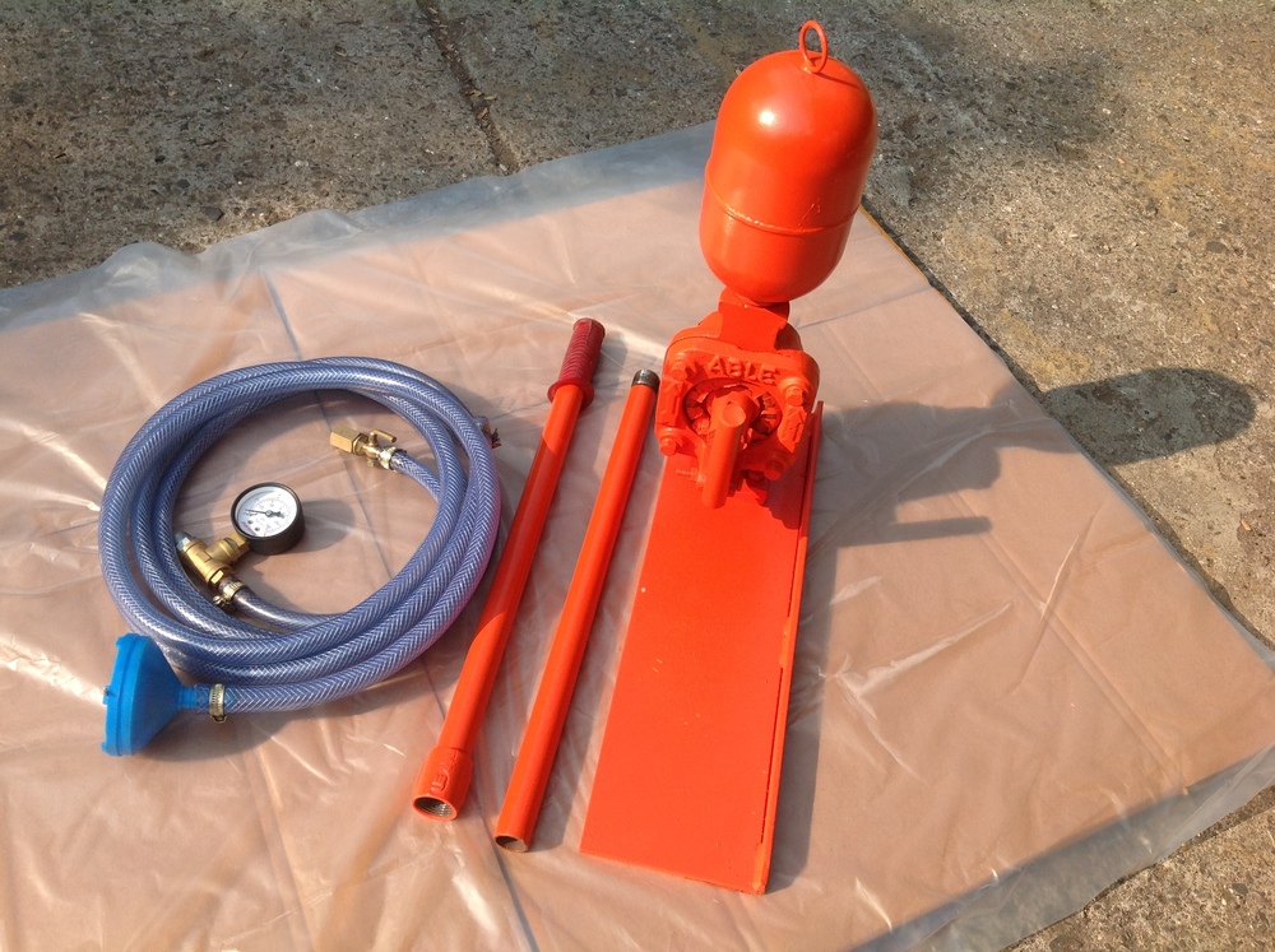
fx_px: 1287
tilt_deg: -48.1
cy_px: 476
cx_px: 638
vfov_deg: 40.6
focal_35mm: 35
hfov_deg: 52.7
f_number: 2.4
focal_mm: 4.28
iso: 50
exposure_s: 1/1080
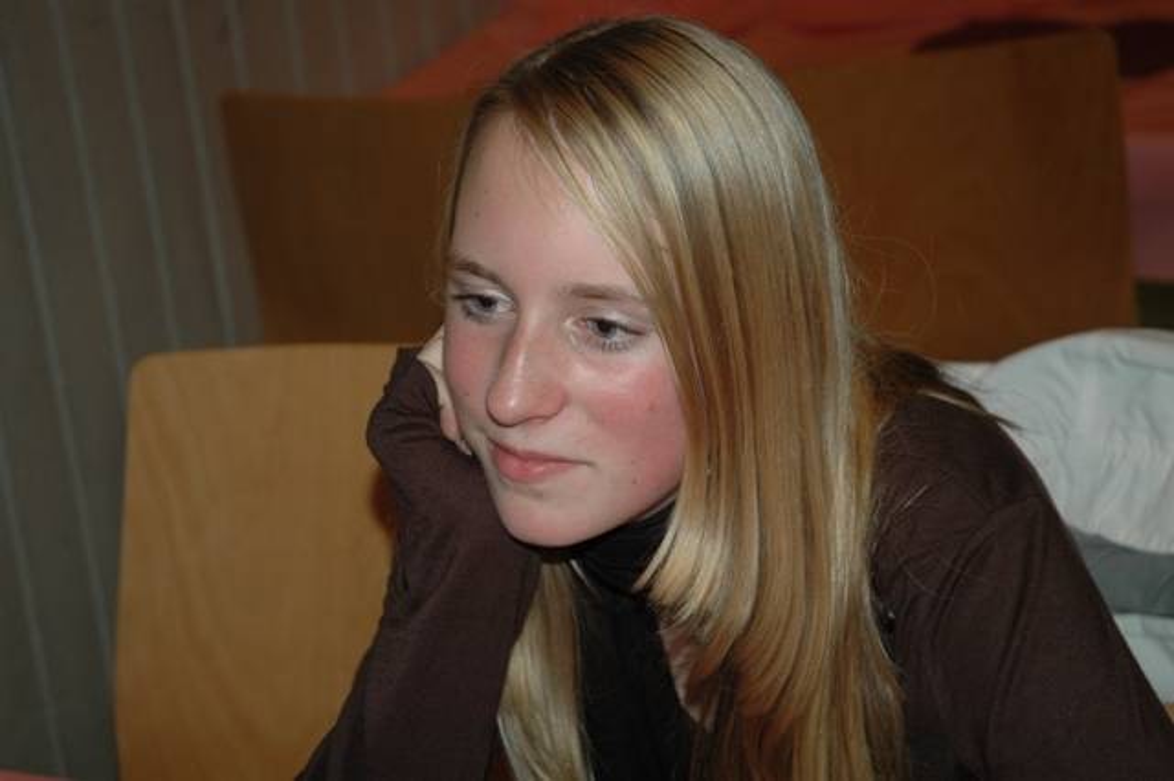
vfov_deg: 17.5
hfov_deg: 26.0
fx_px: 2542
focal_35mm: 78
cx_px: 587
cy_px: 390
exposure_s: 1/60
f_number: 4.5
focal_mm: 52
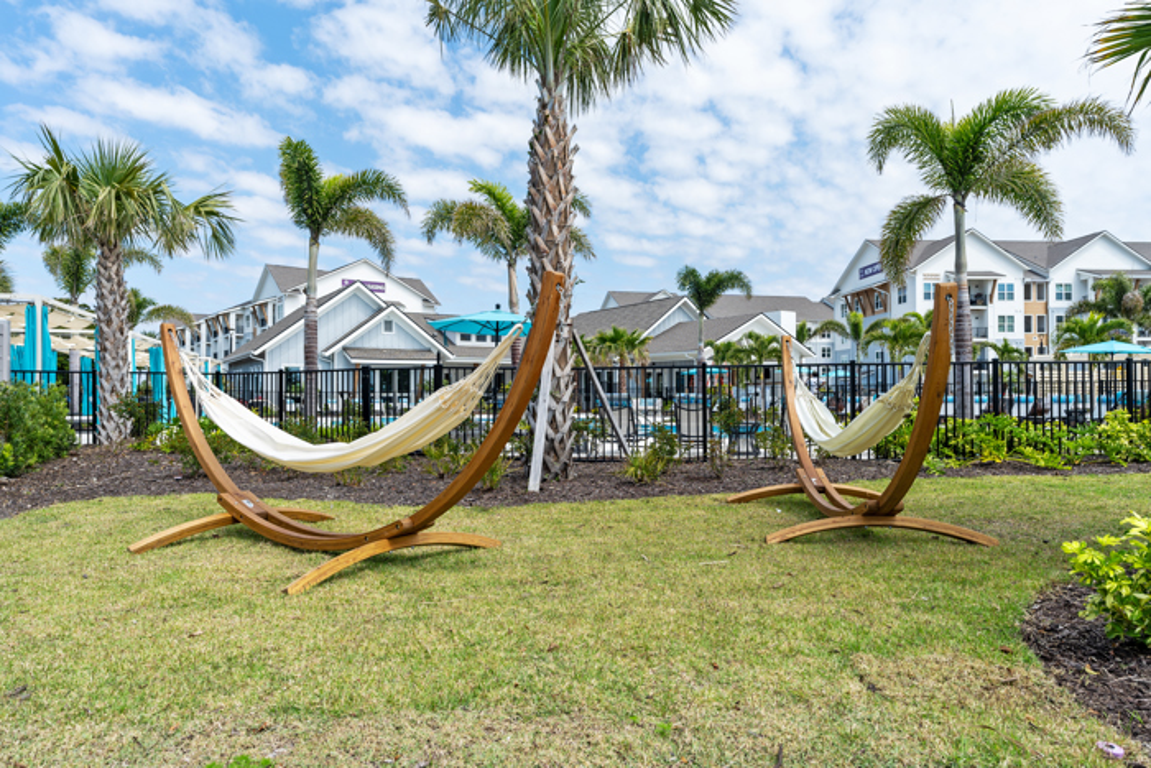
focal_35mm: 23
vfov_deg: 55.1
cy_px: 384
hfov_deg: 76.1
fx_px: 735
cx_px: 576
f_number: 7.1
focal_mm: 23
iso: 100
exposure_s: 1/250
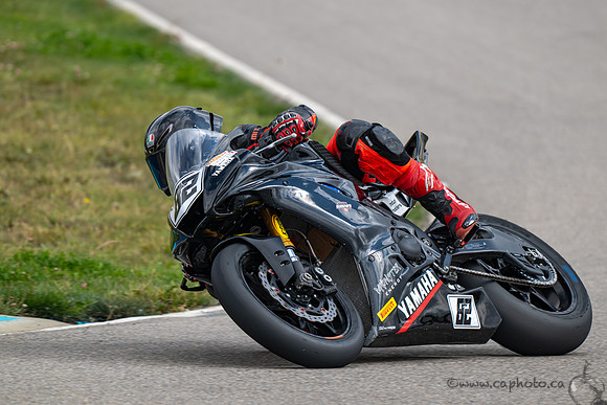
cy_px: 176
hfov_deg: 3.0
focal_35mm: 677
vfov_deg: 2.0
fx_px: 11420
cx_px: 343
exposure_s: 1/1250
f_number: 6.3
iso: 320
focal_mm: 600
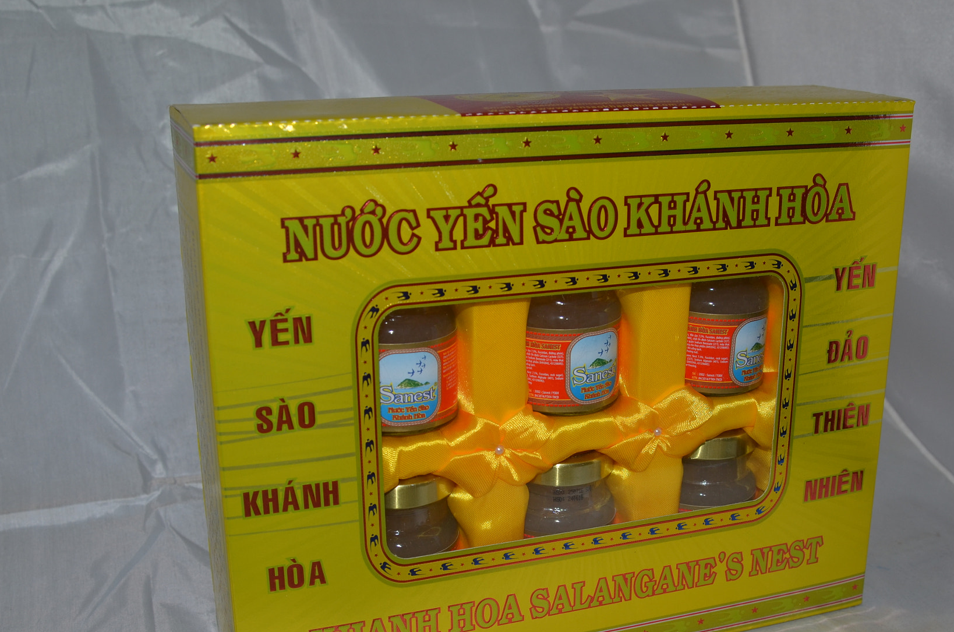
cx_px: 541
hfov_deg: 43.6
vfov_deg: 29.6
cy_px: 389
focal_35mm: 45
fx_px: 1190
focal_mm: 24
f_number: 5.6
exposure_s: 1/125
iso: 200
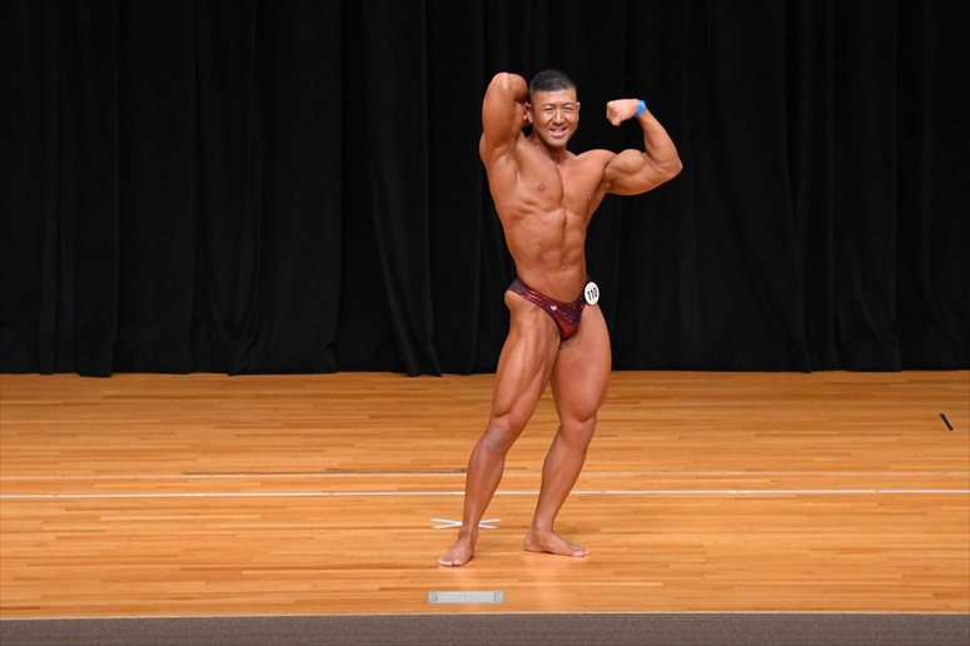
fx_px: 6060
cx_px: 485
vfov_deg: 6.1
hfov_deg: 9.2
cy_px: 323
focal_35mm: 225
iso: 3200
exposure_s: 1/400
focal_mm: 150
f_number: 5.6
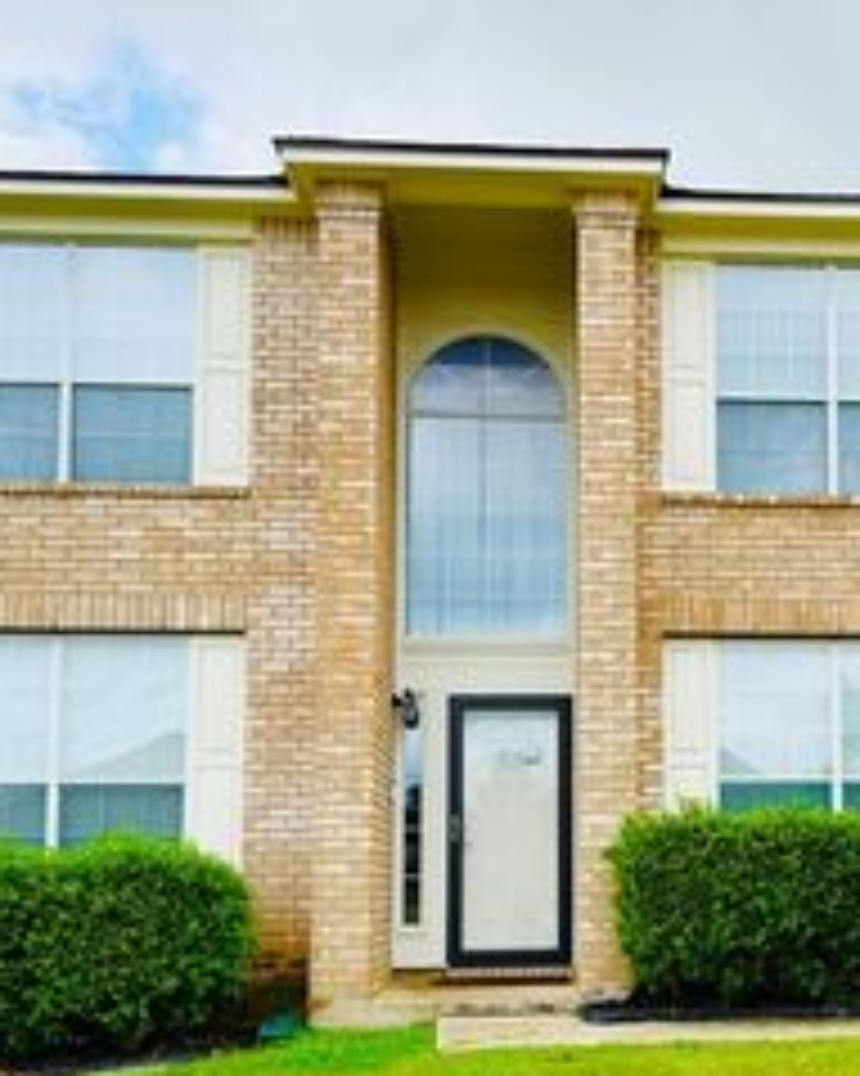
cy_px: 718
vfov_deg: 37.6
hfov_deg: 30.2
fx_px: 1560
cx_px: 666
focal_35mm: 49
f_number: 1.78
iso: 80
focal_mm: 6.76
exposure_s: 1/4405
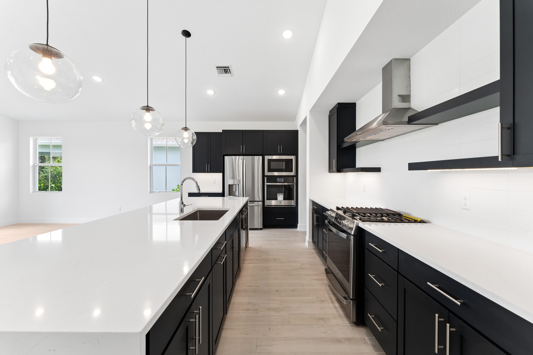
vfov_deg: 81.2
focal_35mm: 14
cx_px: 266
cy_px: 178
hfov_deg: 104.3
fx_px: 207
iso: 200
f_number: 8
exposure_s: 1/50
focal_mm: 14
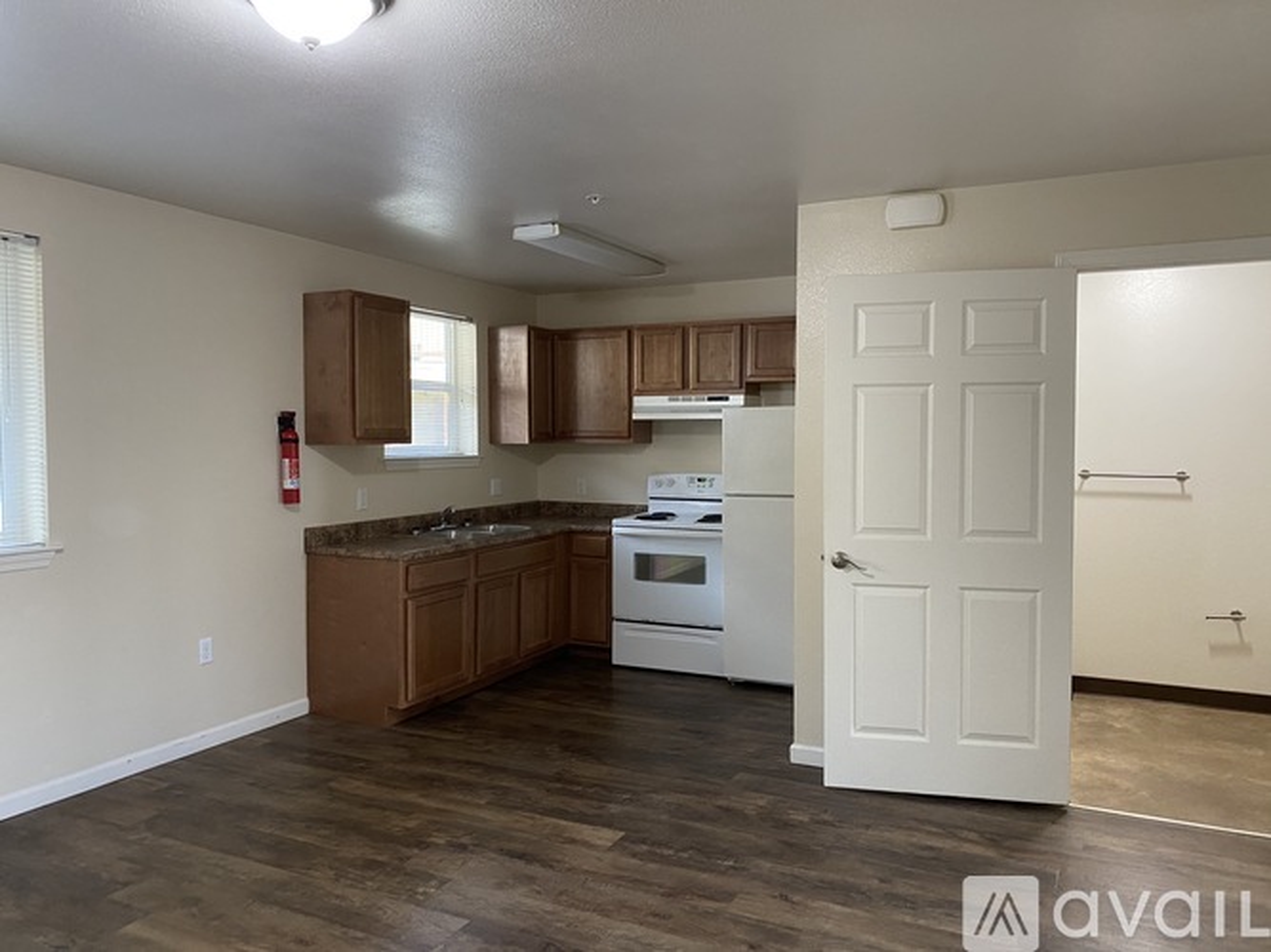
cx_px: 636
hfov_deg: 67.3
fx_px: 954
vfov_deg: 53.0
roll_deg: -1.1
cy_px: 476
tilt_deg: -1.3
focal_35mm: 26
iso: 320
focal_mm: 4.25
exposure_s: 1/60
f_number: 1.8
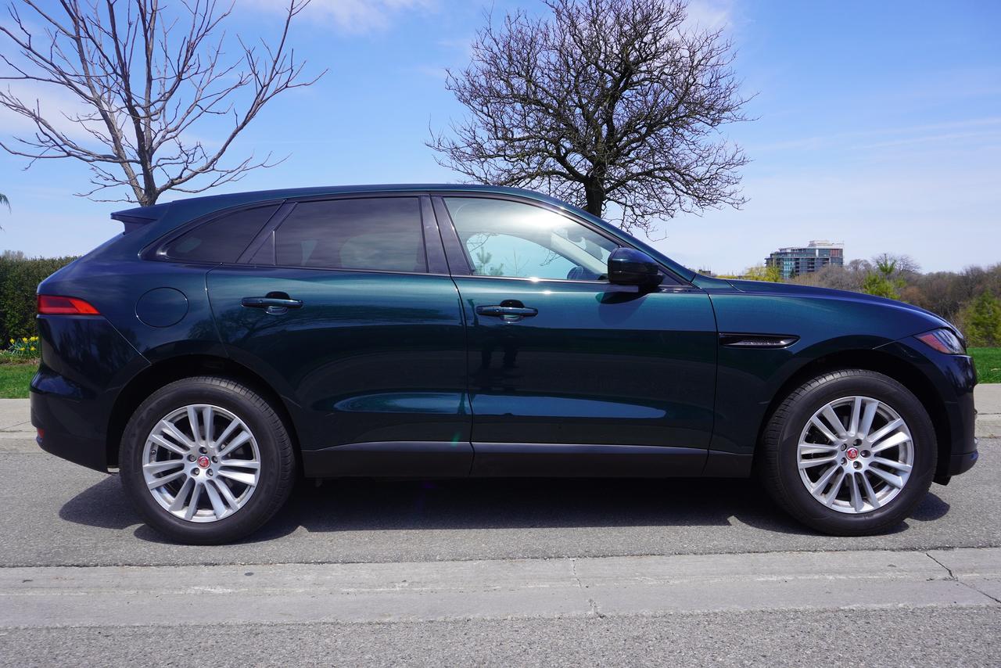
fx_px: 793
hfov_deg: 64.5
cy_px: 334
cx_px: 500
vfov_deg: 45.7
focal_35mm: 28
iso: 100
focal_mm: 19
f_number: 10
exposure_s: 1/160
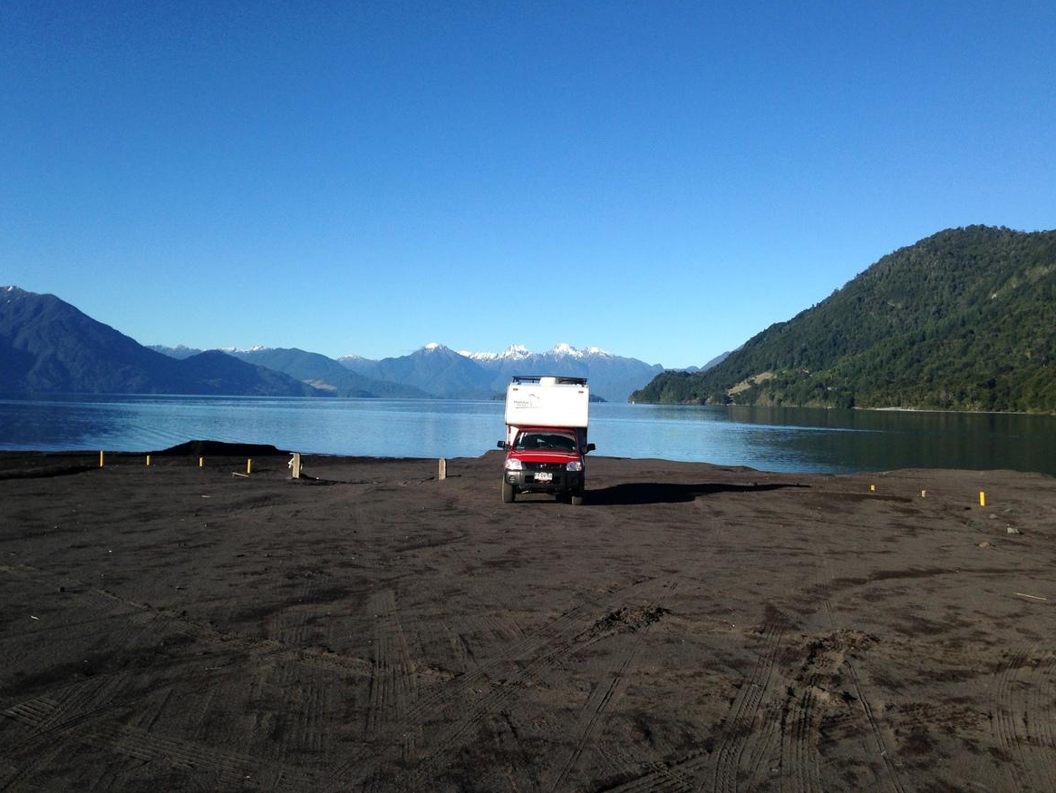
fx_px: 1037
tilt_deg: -0.2
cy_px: 386
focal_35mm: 34
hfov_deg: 54.0
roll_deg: -2.1
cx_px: 526
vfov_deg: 41.8
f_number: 2.4
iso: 50
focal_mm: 4.12
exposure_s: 1/1808
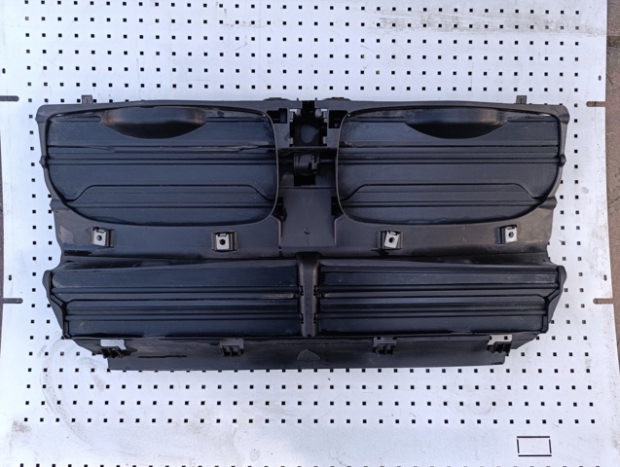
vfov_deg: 59.0
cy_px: 234
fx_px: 413
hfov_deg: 73.8
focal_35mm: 23
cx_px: 310
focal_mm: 6.14
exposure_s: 1/100
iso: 64
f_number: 1.6
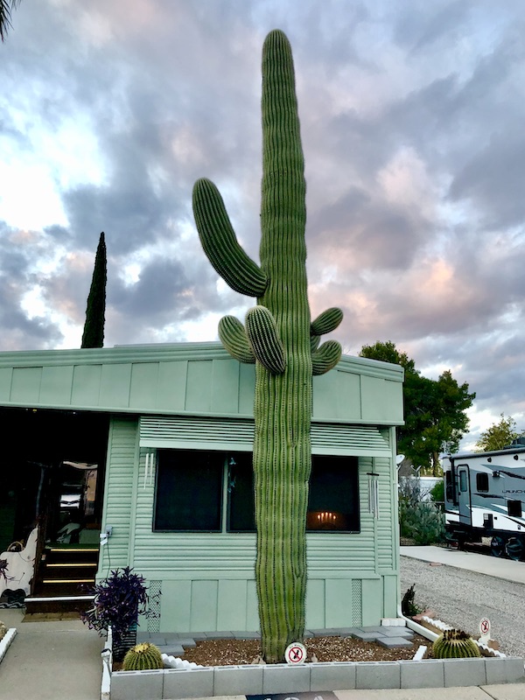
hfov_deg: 49.7
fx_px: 566
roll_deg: +1.1
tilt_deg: +15.0
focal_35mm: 28
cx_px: 262
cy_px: 350
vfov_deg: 63.4
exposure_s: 1/120
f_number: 1.8
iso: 50
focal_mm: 4
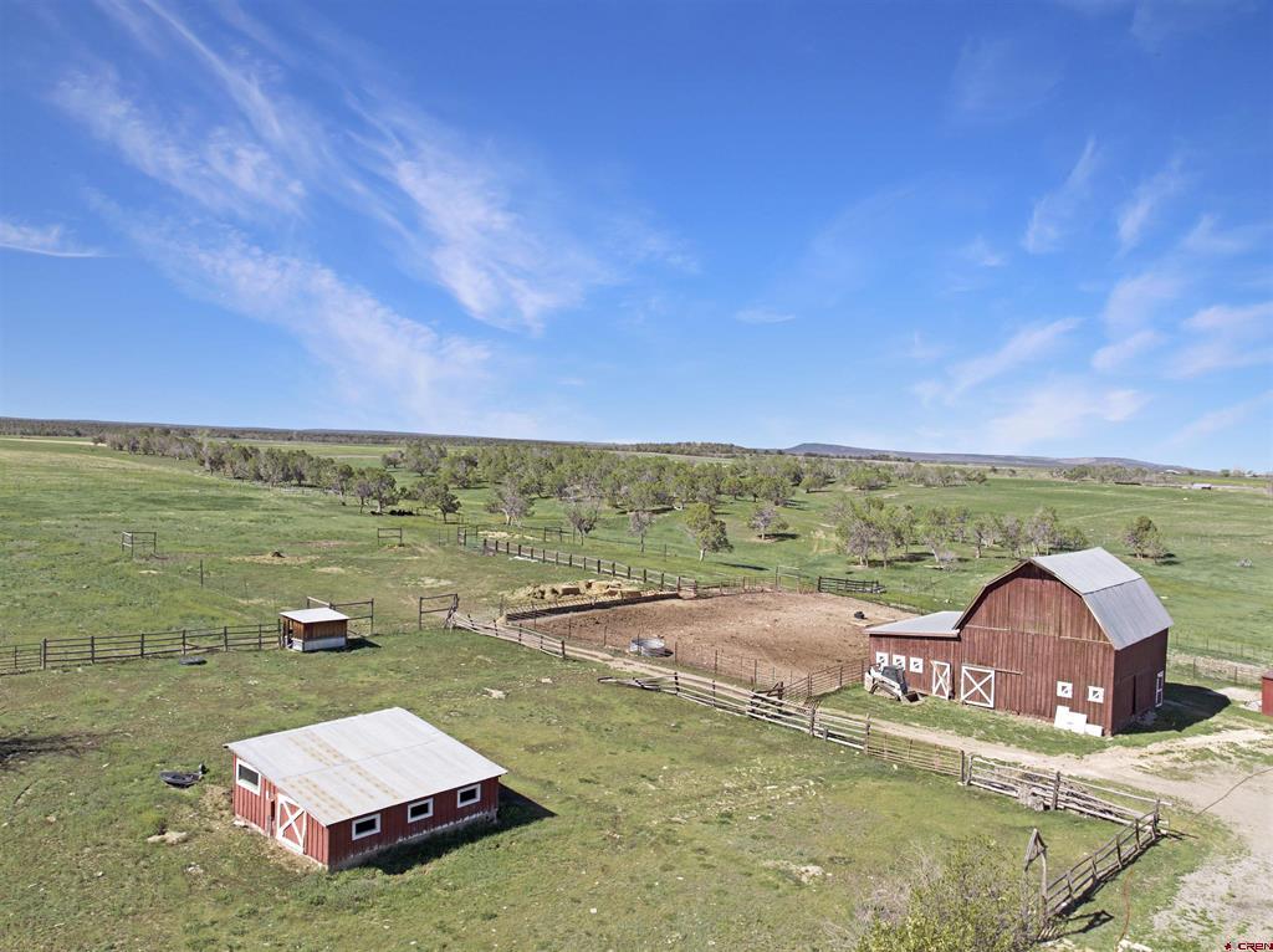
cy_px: 476
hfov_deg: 71.6
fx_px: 882
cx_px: 636
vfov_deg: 56.7
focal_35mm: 24
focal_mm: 12.29
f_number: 2.8
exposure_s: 1/40
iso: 100
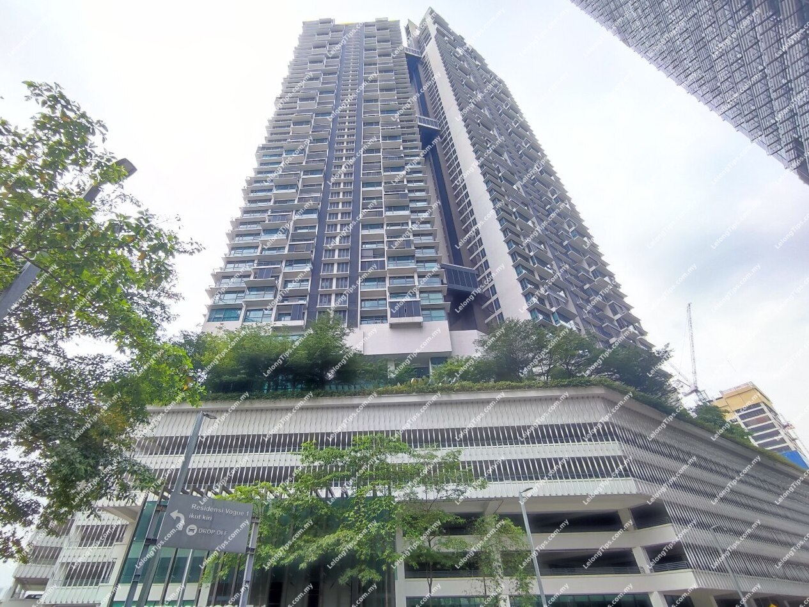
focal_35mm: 16
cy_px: 304
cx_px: 404
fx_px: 374
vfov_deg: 78.1
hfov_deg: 94.5
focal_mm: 1.65
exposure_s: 1/196
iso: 50
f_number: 2.2
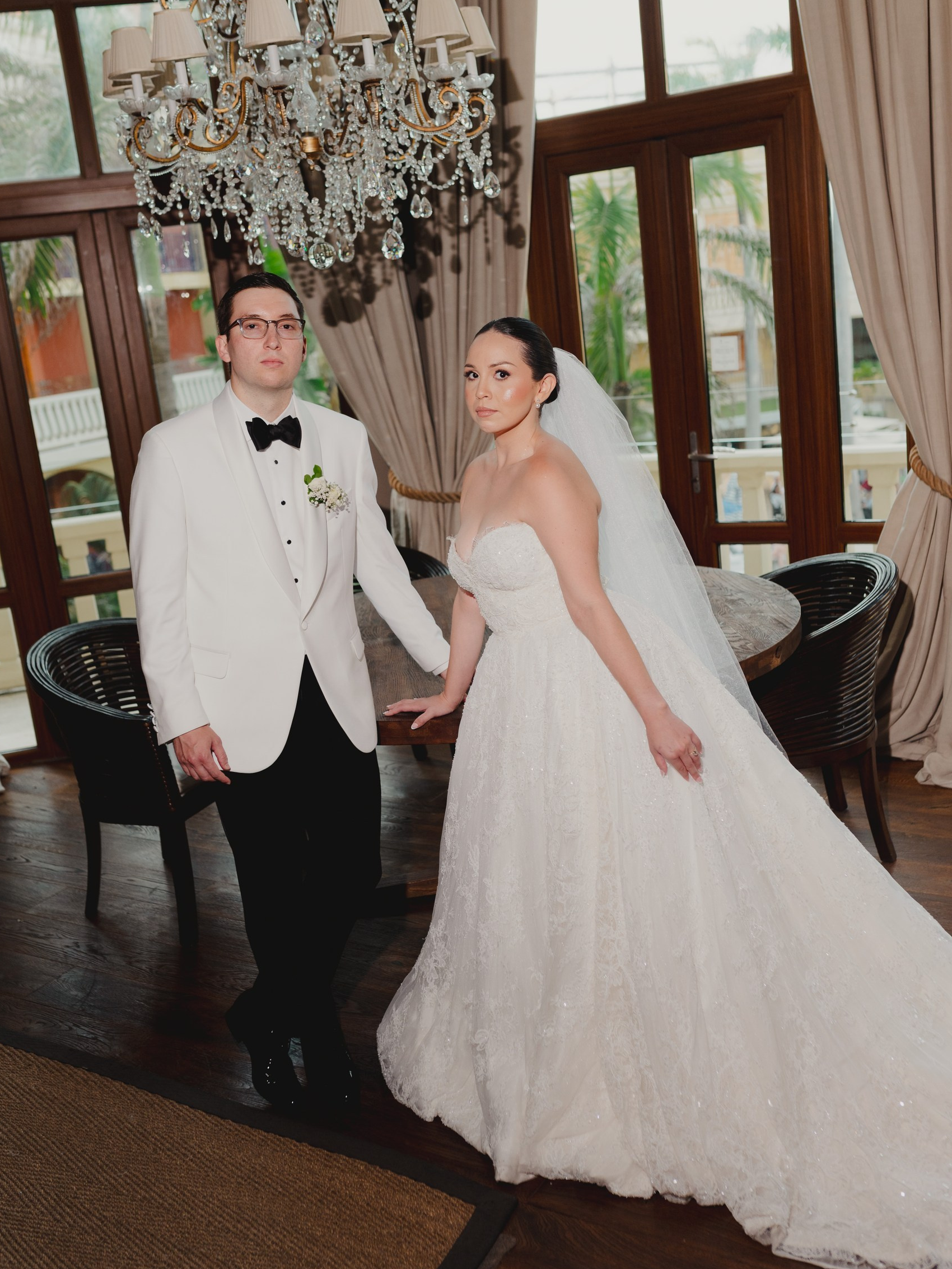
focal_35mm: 38
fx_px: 1394
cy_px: 608
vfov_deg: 49.0
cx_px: 475
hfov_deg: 37.7
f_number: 2.8
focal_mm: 35
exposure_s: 1/640
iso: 200
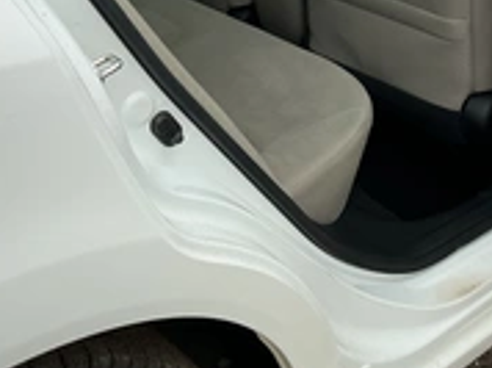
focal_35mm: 63
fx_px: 894
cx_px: 315
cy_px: -17
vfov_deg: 22.2
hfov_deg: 30.6
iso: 25
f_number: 1.8
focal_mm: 3
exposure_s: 1/1279
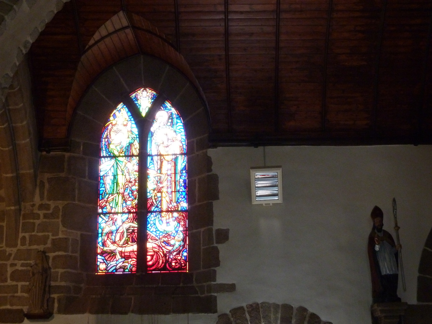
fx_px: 686
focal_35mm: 55
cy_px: 162
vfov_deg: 26.6
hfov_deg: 34.9
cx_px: 216
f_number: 3.9
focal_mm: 9.1
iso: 400
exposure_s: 1/30
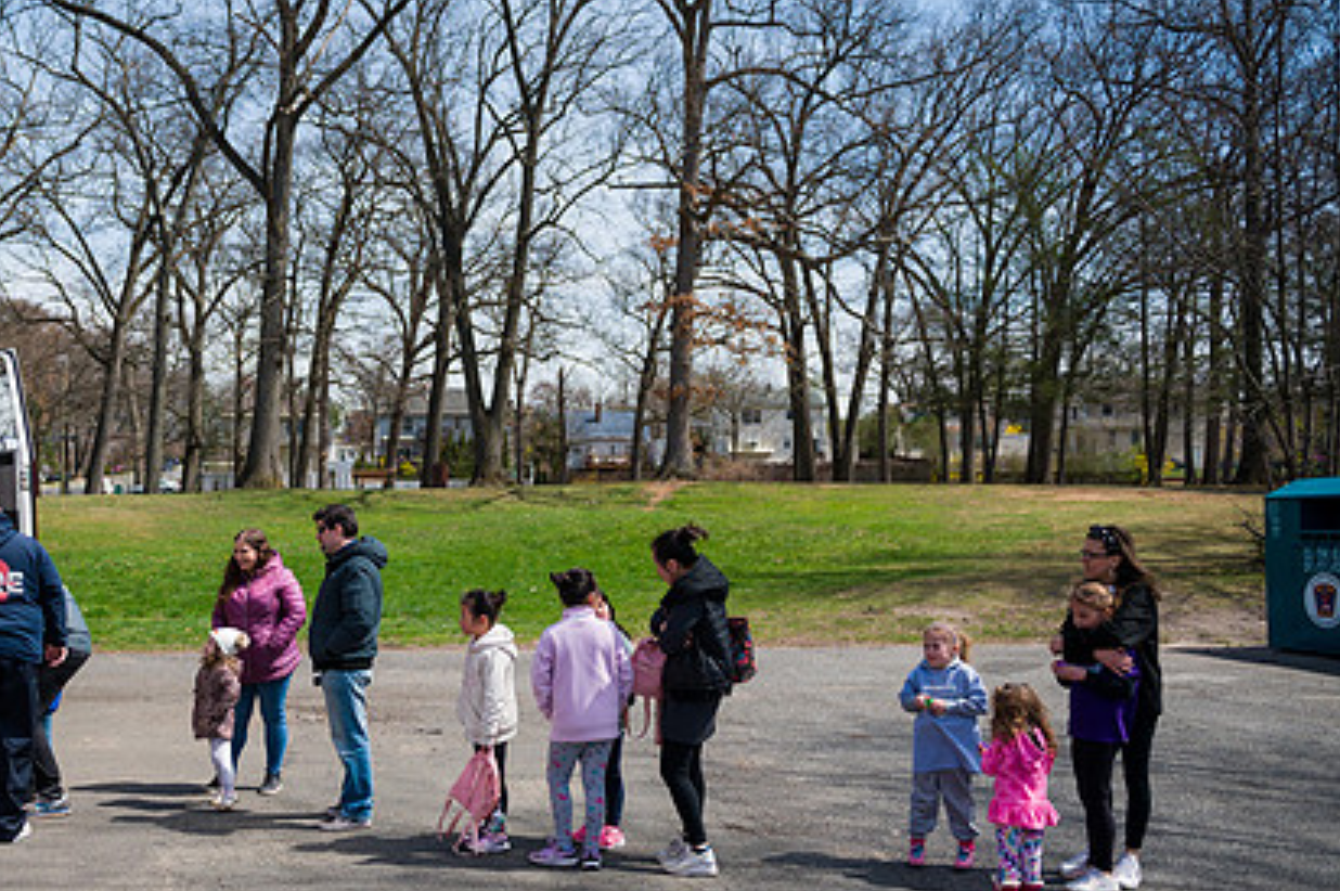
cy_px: 533
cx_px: 413
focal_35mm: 38
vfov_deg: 34.9
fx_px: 1413
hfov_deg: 49.6
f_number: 4
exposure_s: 1/4000
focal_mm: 27
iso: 200
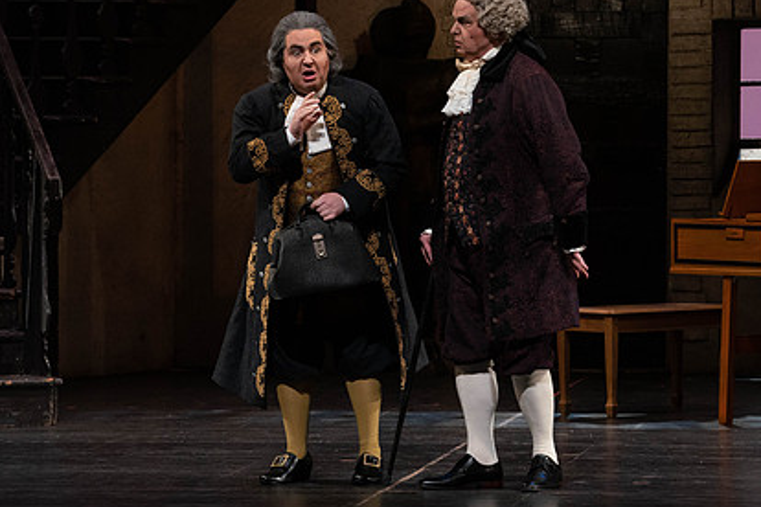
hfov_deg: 8.2
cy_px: 199
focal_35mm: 251
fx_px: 5305
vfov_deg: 5.5
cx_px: 415
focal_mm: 179
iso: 3200
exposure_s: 1/250
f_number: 8
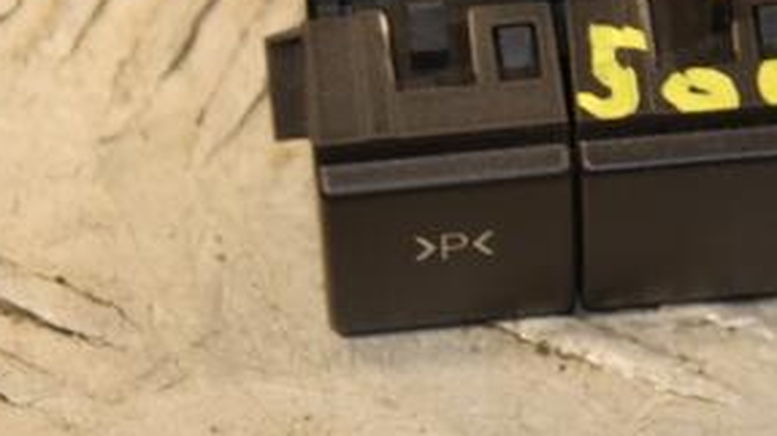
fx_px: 7105
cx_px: 601
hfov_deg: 6.3
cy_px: 157
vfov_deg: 3.5
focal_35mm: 345
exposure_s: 1/200
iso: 800
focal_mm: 105
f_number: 5.6
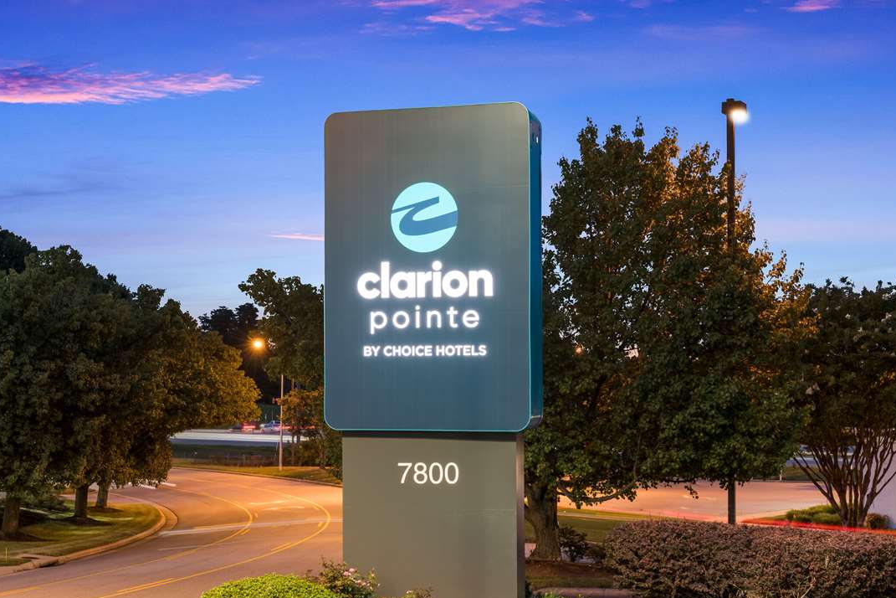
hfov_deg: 35.6
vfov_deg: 24.1
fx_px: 1394
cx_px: 423
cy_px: 365
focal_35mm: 56
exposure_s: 15
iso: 100
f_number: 11
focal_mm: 40
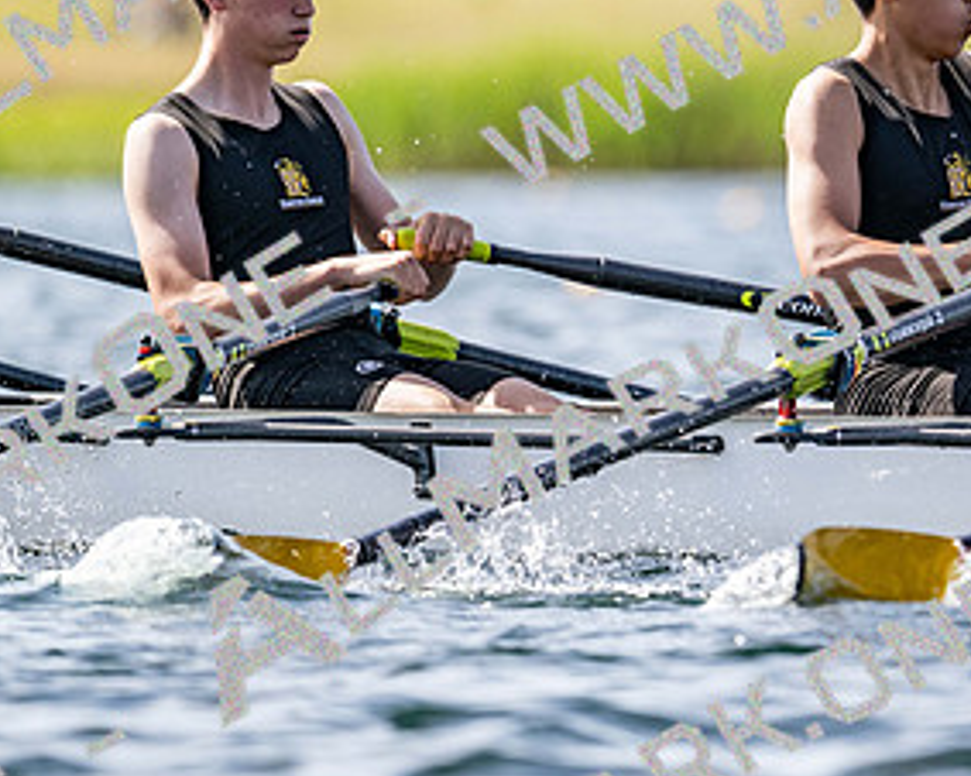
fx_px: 22113
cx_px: 906
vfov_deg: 2.0
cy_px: 194
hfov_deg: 2.5
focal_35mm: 770
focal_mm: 400
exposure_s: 1/2500
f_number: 4.5
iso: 320
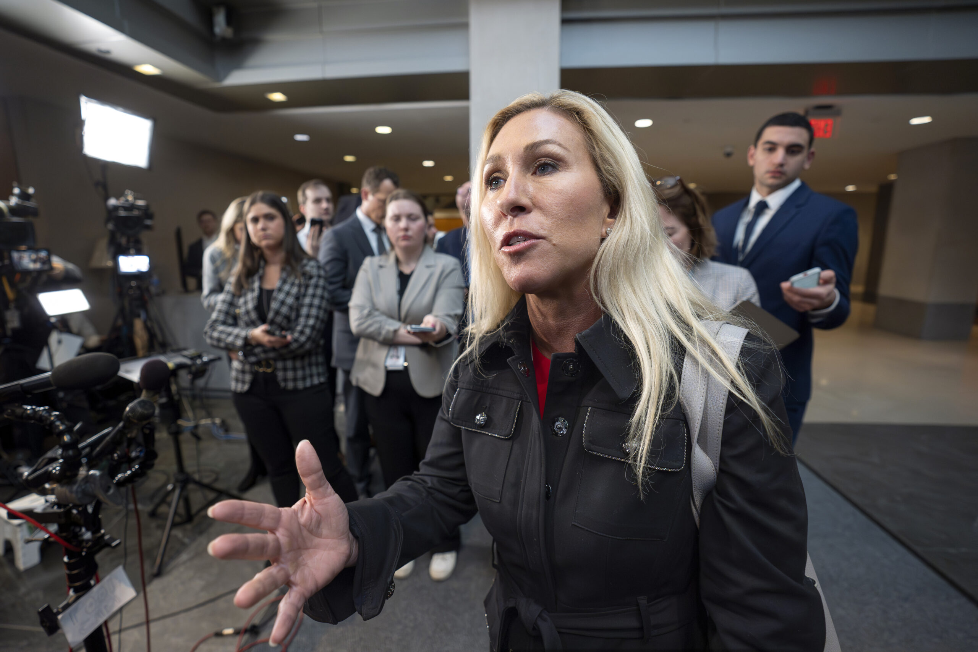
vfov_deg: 73.8
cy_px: 326
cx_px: 489
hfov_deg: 96.7
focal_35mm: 16
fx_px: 435
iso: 6400
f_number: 2.8
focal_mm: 16
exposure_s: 1/500
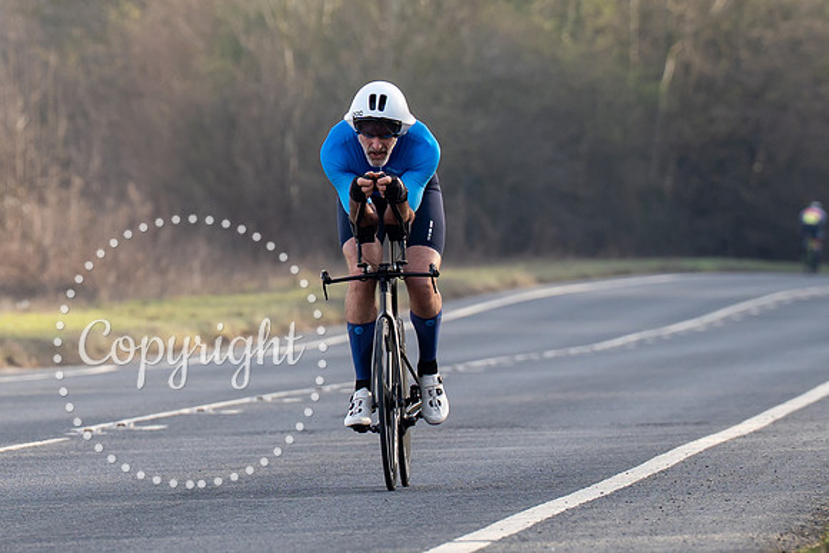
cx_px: 346
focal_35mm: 562
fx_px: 12945
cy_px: 213
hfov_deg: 3.7
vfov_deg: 2.4
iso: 200
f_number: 4
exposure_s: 1/800
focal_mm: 182
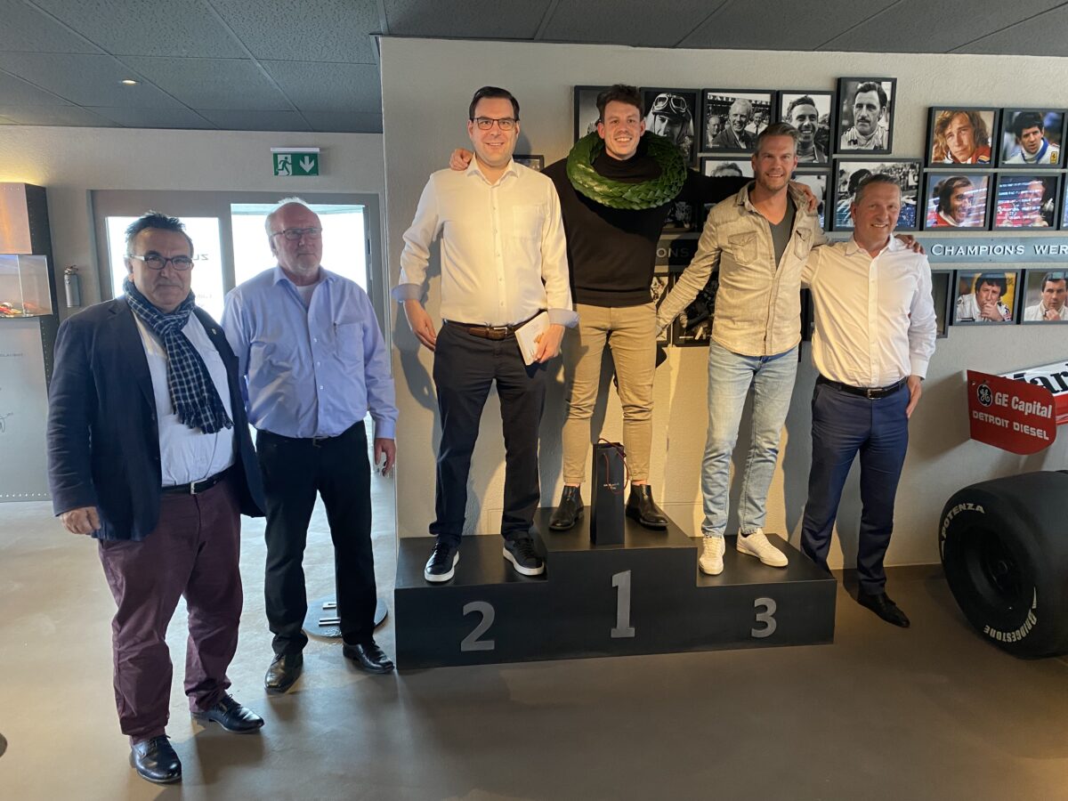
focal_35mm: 26
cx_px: 534
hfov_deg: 67.3
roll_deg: -0.8
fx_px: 802
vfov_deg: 53.1
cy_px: 400
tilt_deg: -10.5
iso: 320
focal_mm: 4.25
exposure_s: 1/50
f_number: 1.8
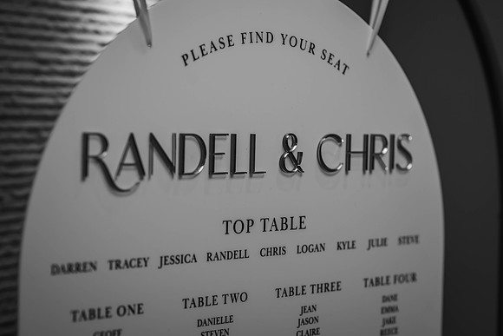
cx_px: 252
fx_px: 1188
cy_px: 168
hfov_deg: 23.9
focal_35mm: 85
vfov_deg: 16.1
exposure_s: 1/1000
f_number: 2.8
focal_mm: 85
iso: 400
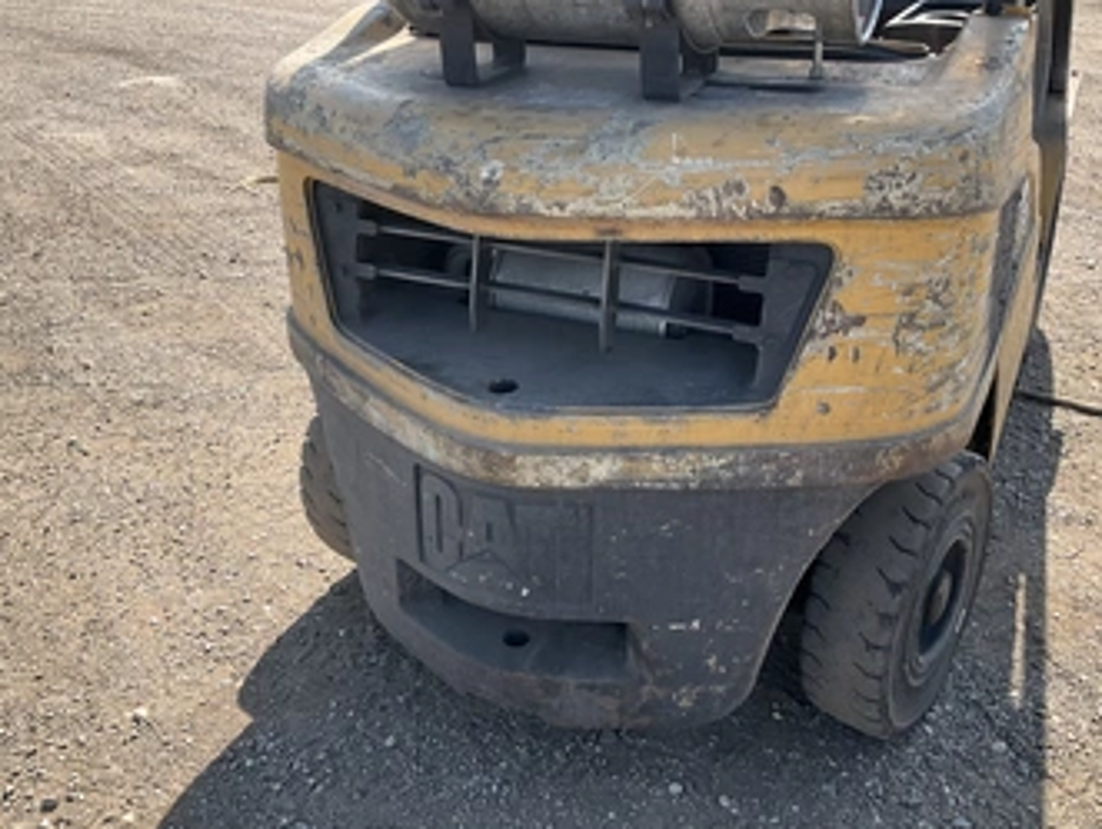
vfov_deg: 40.7
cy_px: 366
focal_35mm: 35
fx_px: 1115
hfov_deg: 52.6
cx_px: 576
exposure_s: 1/568
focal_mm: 3
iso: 25
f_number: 1.8
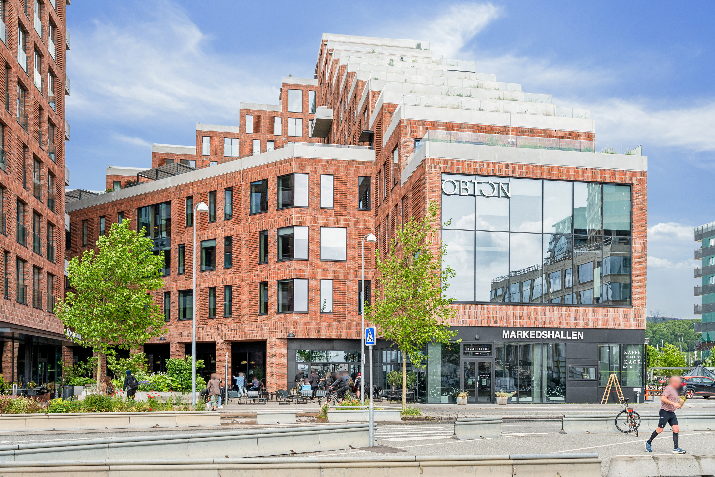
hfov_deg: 61.9
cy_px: 238
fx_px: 596
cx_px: 358
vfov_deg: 43.6
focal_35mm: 30
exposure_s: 1/320
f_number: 9
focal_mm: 30
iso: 320
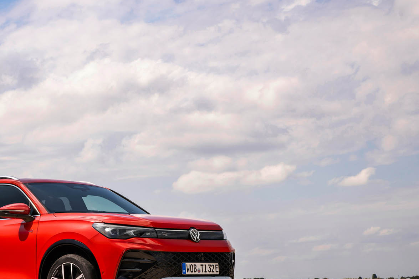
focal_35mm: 85
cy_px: 161
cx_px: 145
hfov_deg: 23.8
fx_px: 989
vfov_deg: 16.1
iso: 250
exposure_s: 1/125
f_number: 11
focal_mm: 52
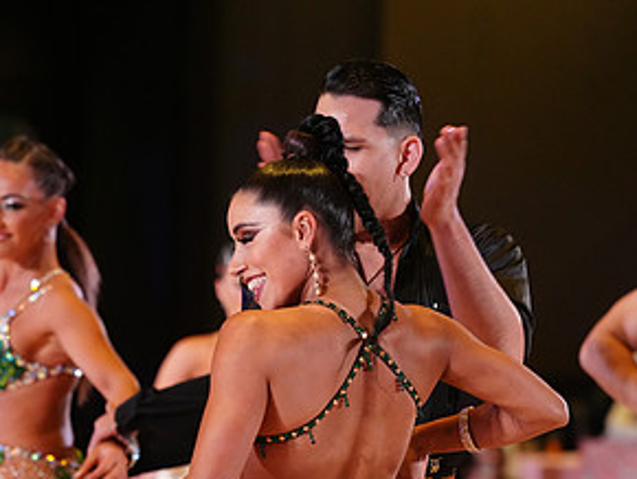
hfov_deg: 6.2
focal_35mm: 321
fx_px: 5912
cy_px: 620
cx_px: 337
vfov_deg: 4.6
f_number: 4
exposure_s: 1/400
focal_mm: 167
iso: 3200
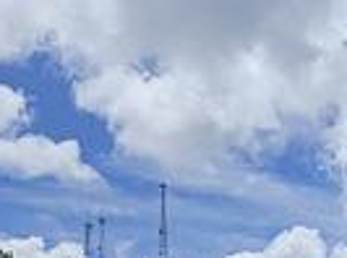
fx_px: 740
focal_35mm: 74
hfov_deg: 22.6
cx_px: 487
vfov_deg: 17.9
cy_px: 375
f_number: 1.8
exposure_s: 1/5243
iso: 25
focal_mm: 5.4
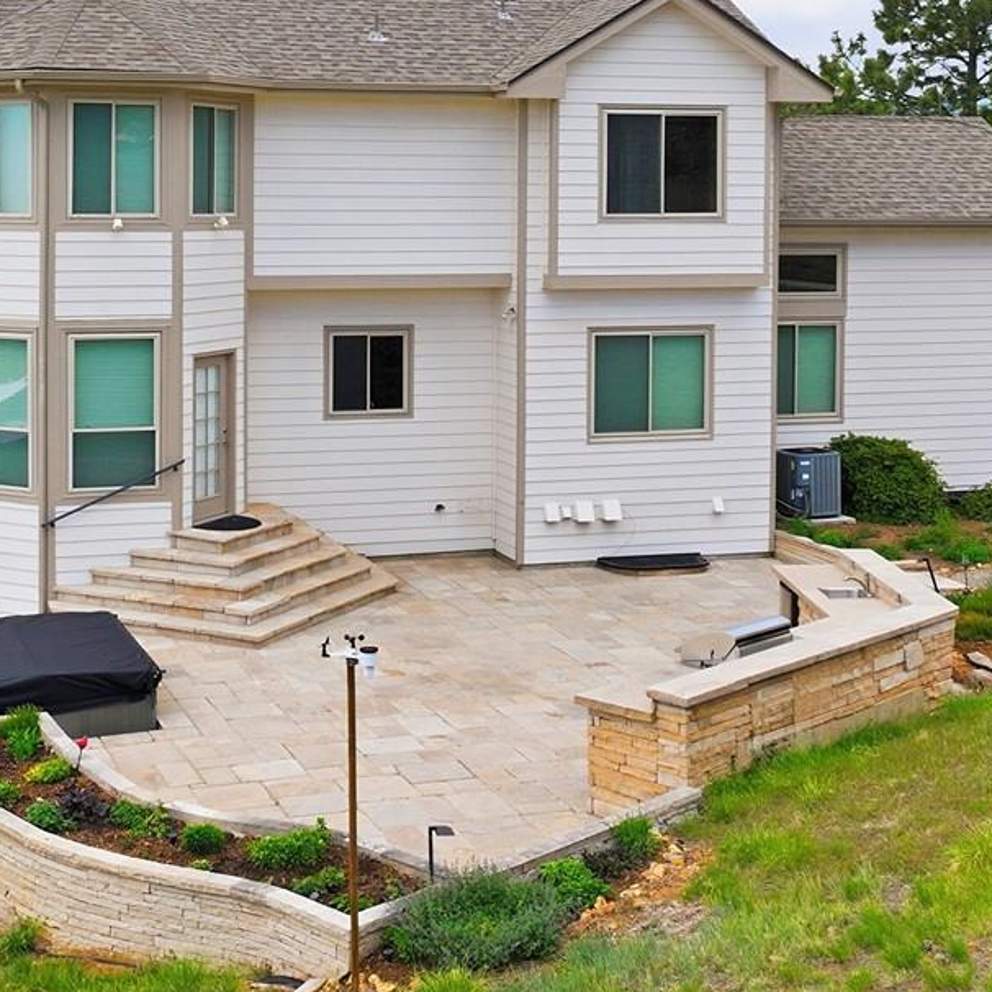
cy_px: 259
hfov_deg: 30.3
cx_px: 306
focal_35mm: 56
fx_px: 1816
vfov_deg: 30.1
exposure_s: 1/400
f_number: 8
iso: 100
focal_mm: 12.3
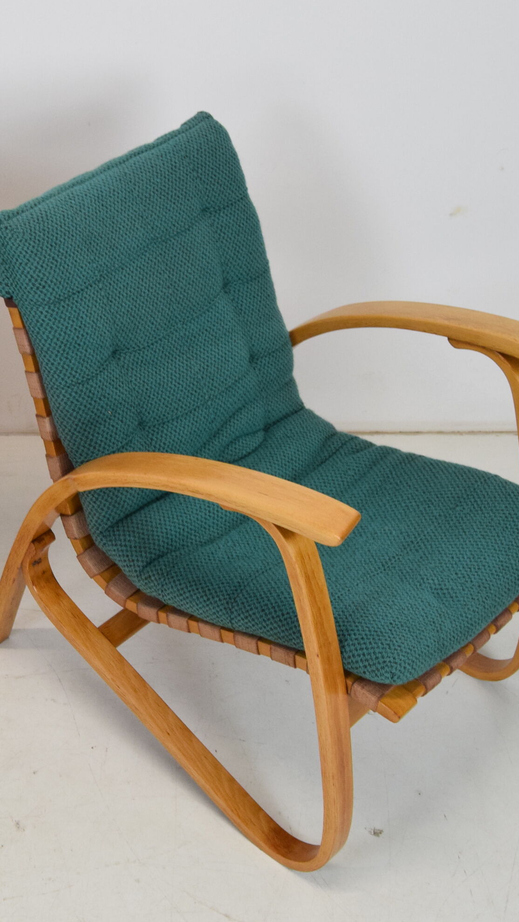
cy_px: 460
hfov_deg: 20.4
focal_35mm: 57
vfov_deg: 36.6
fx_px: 1395
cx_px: -4
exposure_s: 1/200
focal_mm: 24
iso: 1600
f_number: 7.1
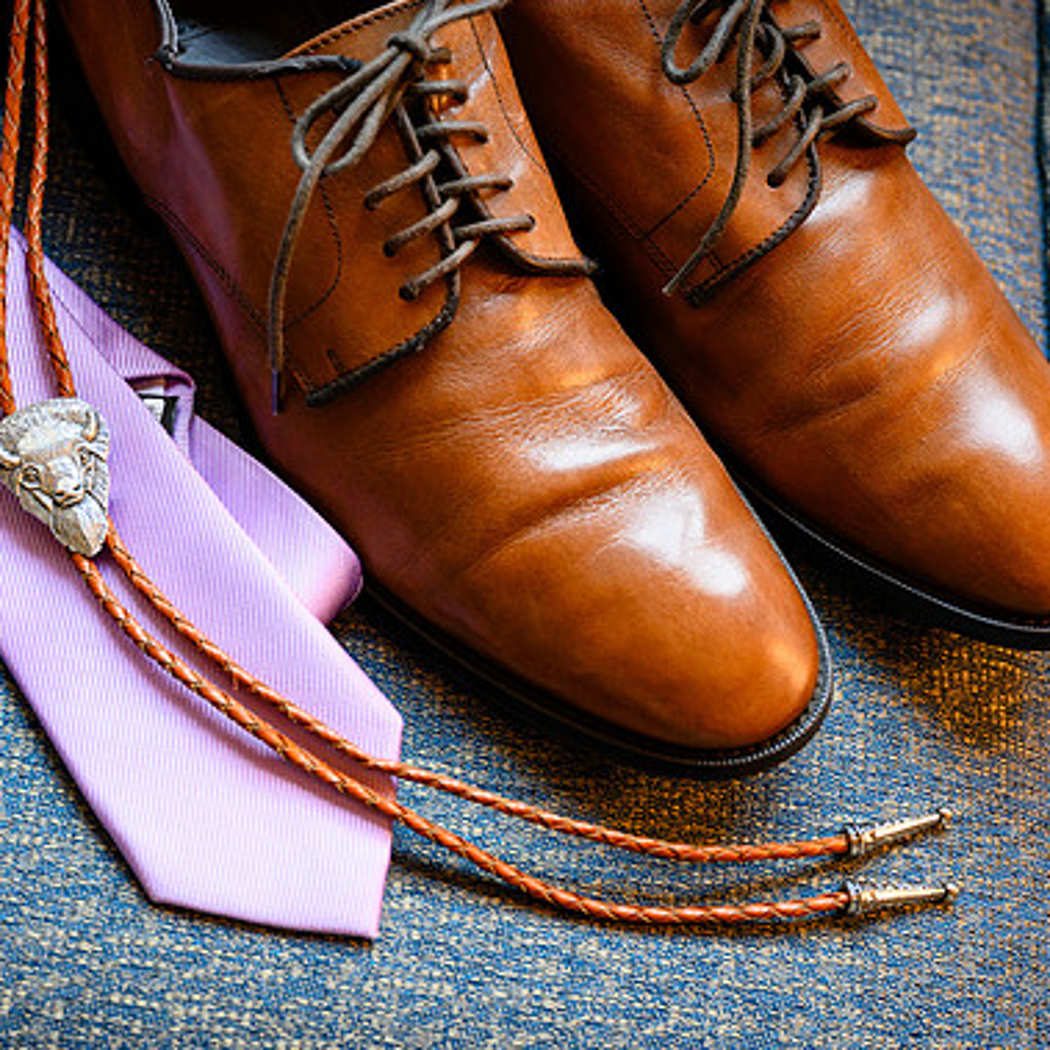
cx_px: 389
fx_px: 2059
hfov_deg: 28.5
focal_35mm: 60
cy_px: 529
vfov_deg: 28.6
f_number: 4.5
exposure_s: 1/60
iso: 1000
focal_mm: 46
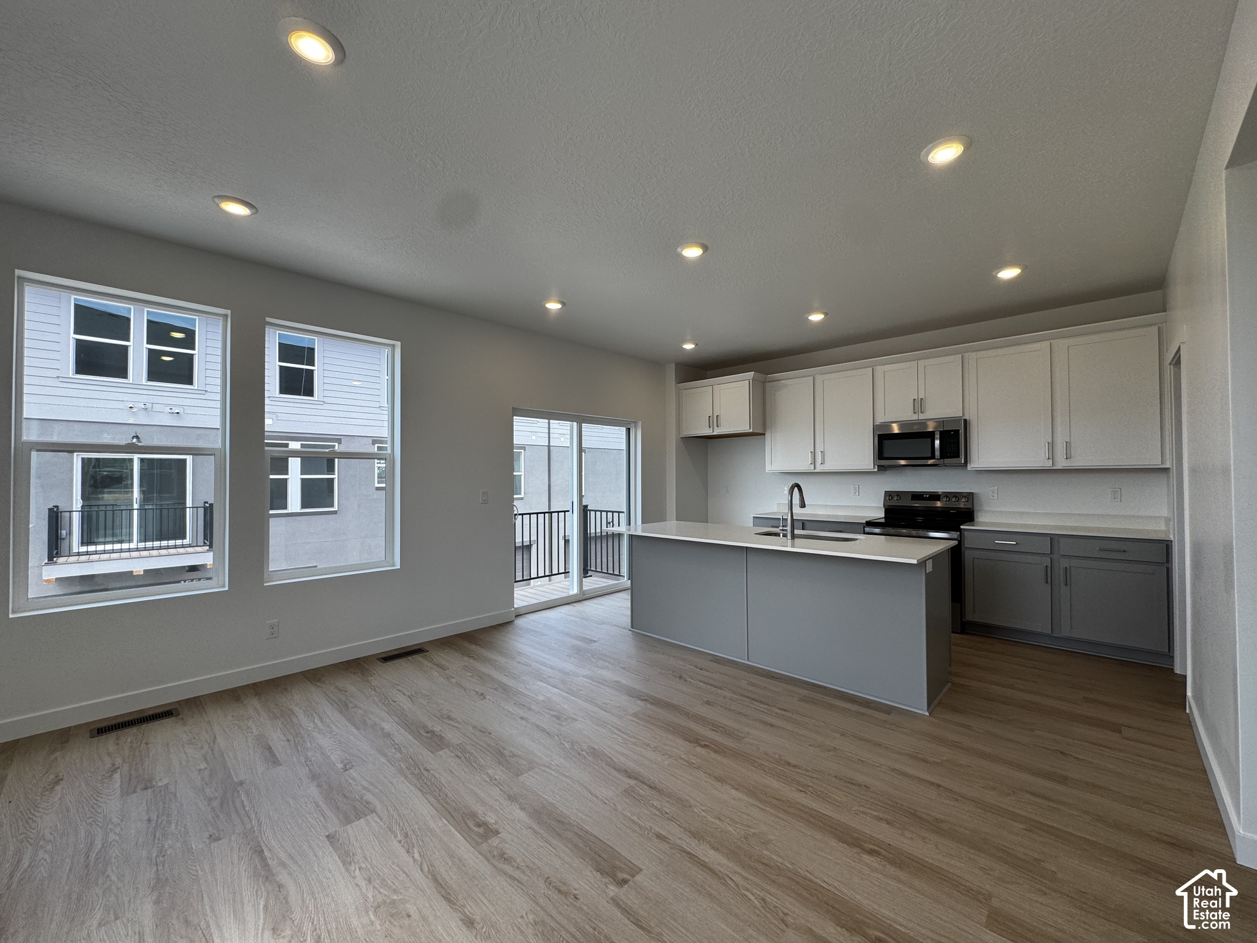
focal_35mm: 14
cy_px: 472
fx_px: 508
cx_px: 628
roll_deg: +0.5
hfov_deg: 102.1
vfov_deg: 85.7
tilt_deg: +1.3
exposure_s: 1/200
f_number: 2.2
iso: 40
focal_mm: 2.22
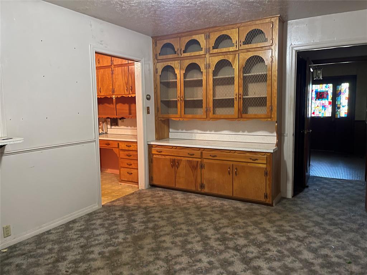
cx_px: 184
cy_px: 138
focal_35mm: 25
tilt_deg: -6.1
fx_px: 265
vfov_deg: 54.9
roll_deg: +0.9
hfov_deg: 69.4
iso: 400
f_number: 1.6
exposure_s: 1/40
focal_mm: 5.1
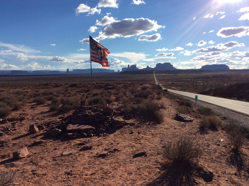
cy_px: 93
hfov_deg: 56.9
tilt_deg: -5.2
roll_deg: +2.3
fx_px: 230
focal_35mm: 32
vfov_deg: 44.0
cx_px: 124
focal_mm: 3.3
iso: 32
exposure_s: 1/2725
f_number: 2.4
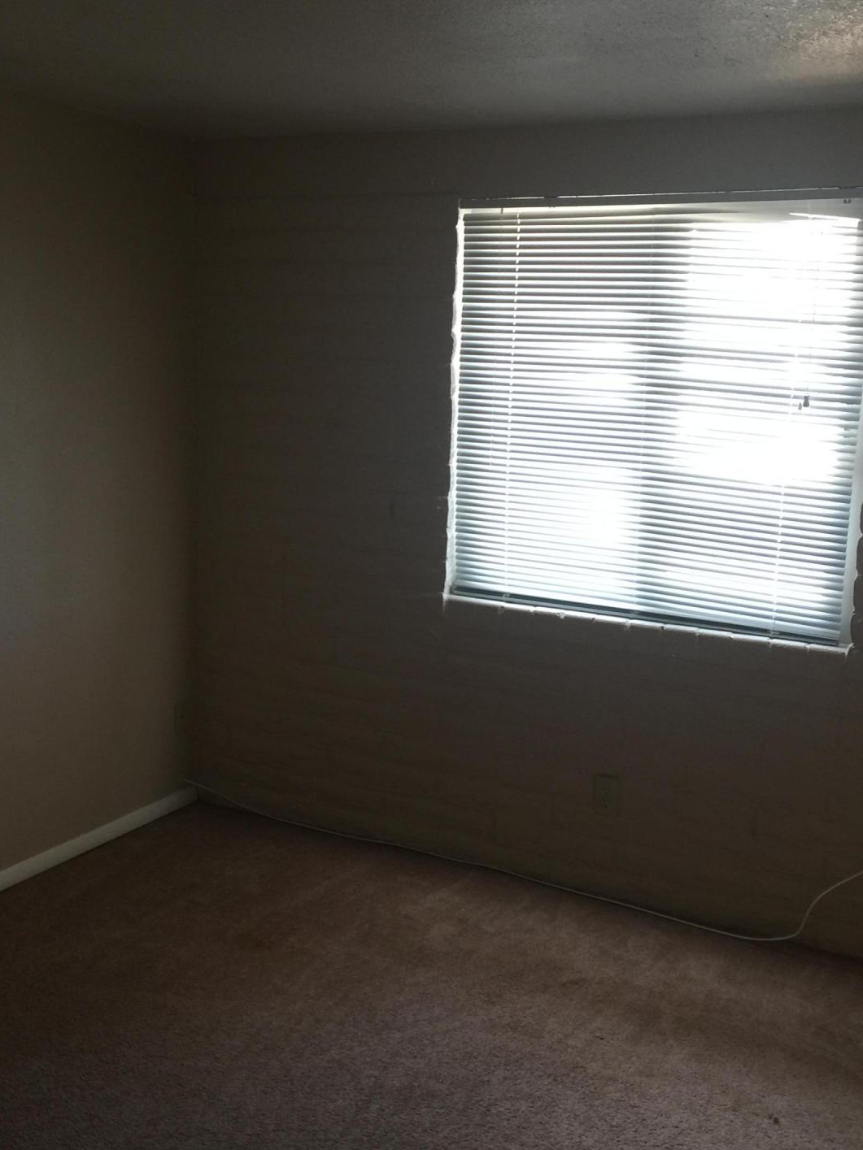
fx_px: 1363
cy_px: 631
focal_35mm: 41
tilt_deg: -12.0
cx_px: 353
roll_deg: -3.0
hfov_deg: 35.0
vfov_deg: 45.7
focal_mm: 4.15
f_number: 2.2
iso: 32
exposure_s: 1/15
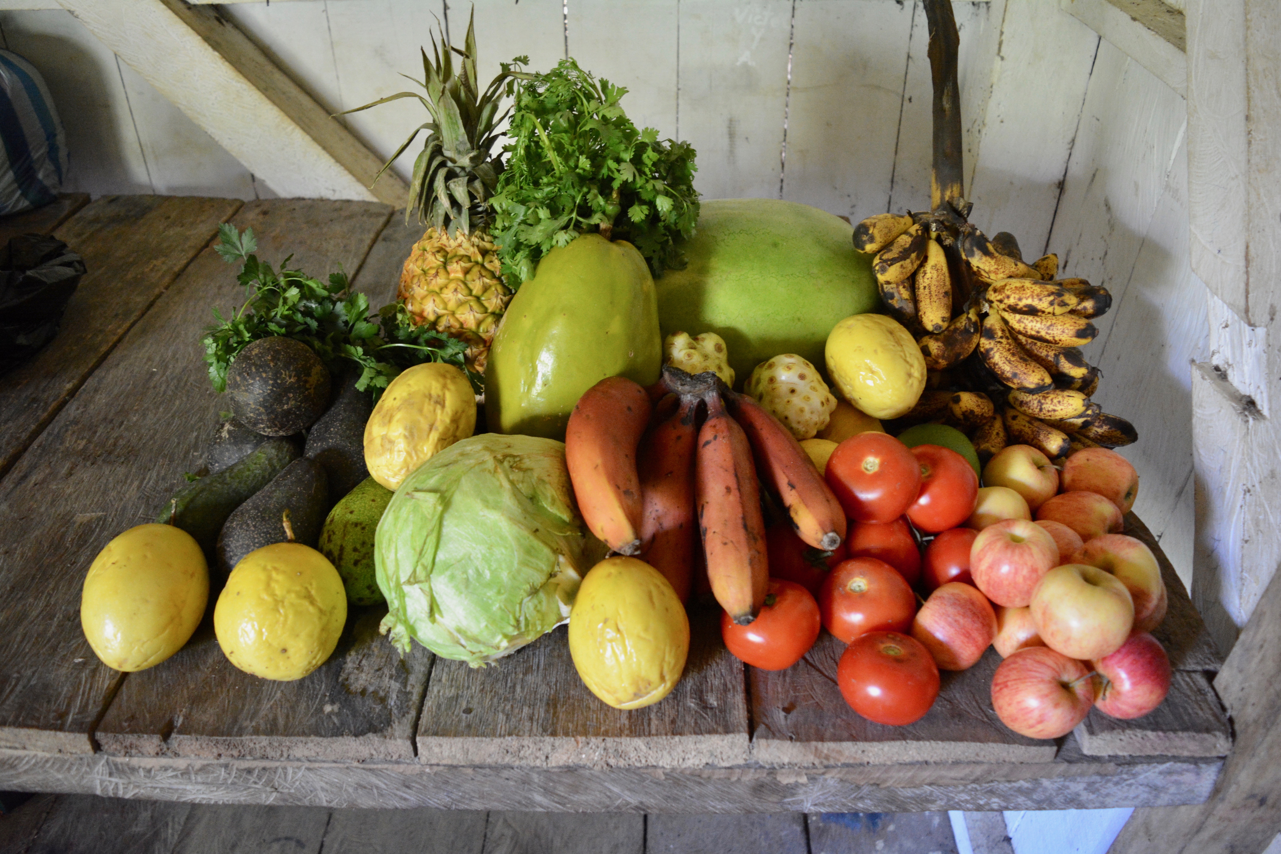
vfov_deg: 47.9
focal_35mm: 27
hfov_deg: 67.4
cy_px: 427
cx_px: 640
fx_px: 961
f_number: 3.5
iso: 2200
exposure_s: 1/30
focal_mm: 18
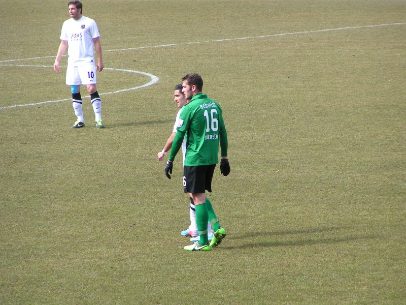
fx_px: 3988
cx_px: 203
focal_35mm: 340
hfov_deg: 5.8
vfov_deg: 4.4
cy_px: 152
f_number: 4.5
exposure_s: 1/320
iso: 50
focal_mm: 52
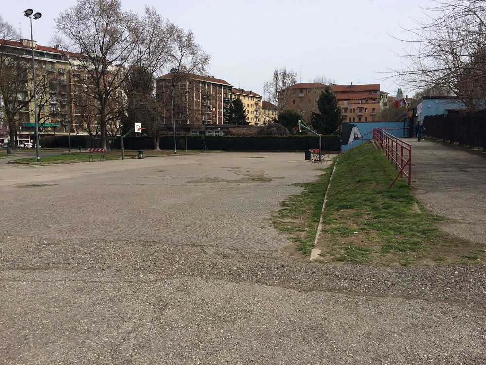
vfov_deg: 48.2
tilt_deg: -6.1
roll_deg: -0.3
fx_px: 407
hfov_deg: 61.7
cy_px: 182
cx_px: 243
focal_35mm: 29
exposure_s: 1/3165
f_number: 2.2
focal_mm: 4.15
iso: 32
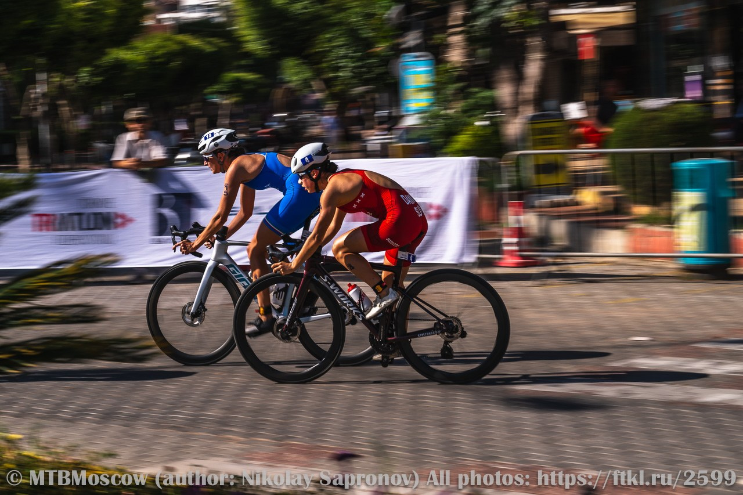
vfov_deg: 14.7
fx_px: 1919
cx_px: 372
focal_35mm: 93
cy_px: 248
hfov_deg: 21.9
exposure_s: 1/125
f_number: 11
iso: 32
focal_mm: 93
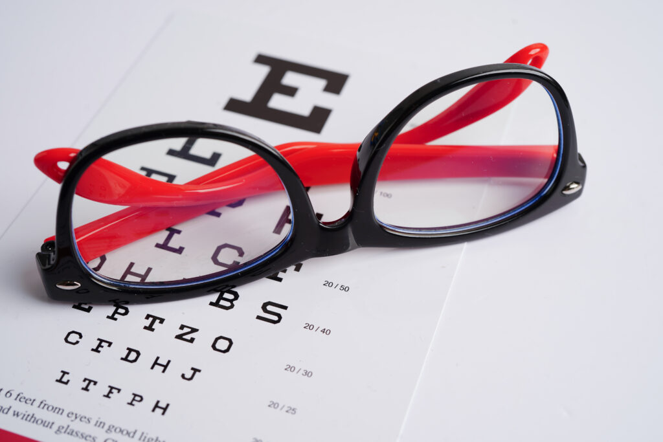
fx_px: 921
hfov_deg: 39.6
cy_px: 221
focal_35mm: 50
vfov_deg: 27.0
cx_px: 332
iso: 100
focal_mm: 50
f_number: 7.1
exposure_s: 1/80
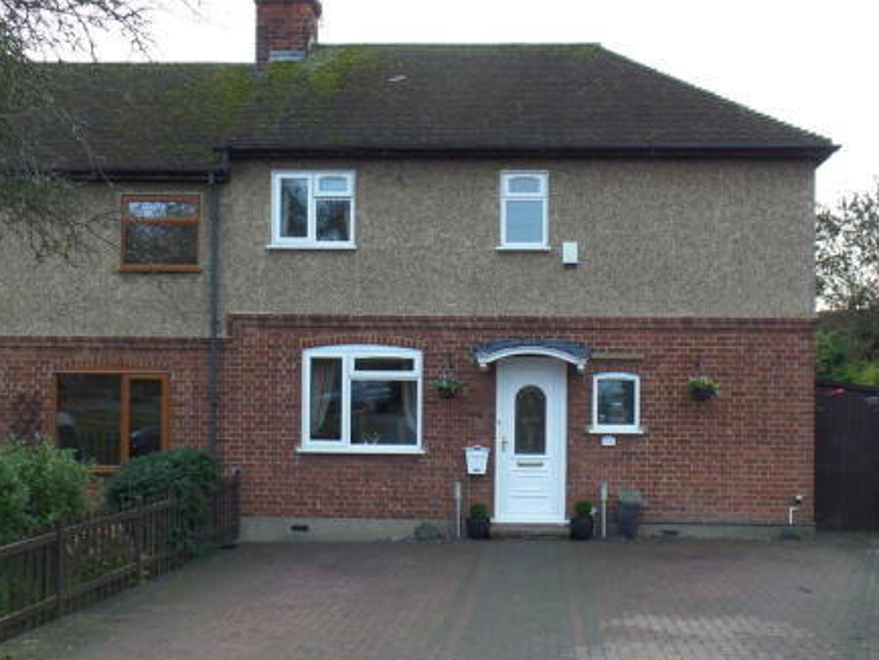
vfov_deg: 30.9
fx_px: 1194
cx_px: 499
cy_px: 355
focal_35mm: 47
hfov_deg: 40.3
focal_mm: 6.2
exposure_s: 1/60
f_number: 3.4
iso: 100
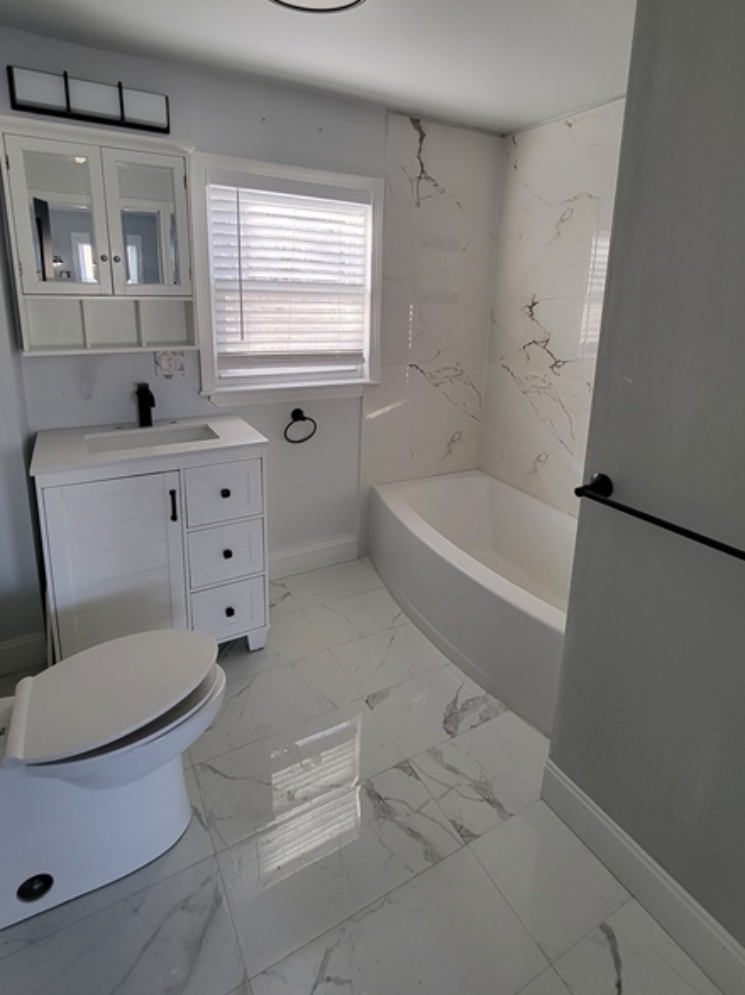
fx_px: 488
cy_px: 415
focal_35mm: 17
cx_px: 396
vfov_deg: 90.2
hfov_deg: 74.6
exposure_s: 1/60
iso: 125
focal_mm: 2.2
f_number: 2.2
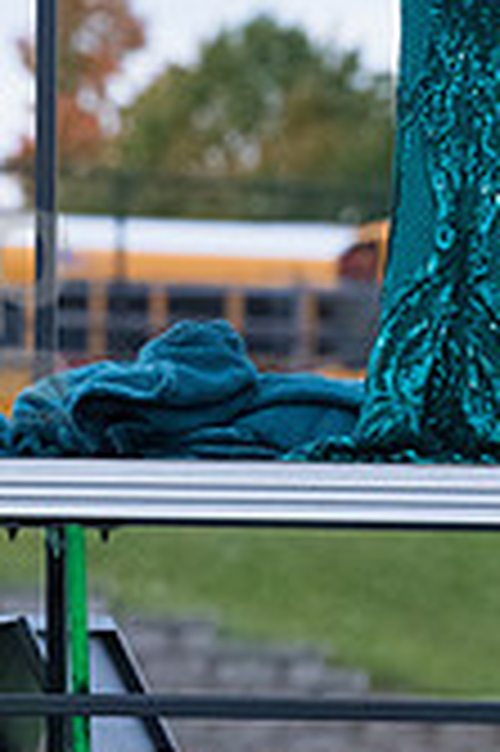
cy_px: -185
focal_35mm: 809
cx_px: 457
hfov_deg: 1.7
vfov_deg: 2.5
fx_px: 16888
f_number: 5.6
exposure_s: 1/800
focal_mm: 200
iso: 4000
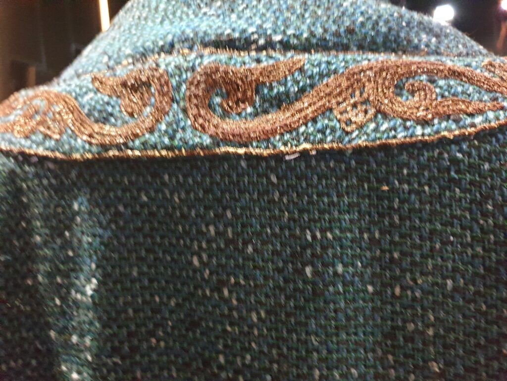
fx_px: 381
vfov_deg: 53.1
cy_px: 190
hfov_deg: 67.3
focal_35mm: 26
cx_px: 254
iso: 1250
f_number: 1.5
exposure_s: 1/8
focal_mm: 4.3
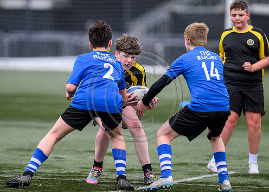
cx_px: 110
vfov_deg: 3.1
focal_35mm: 461
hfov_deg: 4.4
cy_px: 87
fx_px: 3524
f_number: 3.5
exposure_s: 1/2000
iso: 500
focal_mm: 400
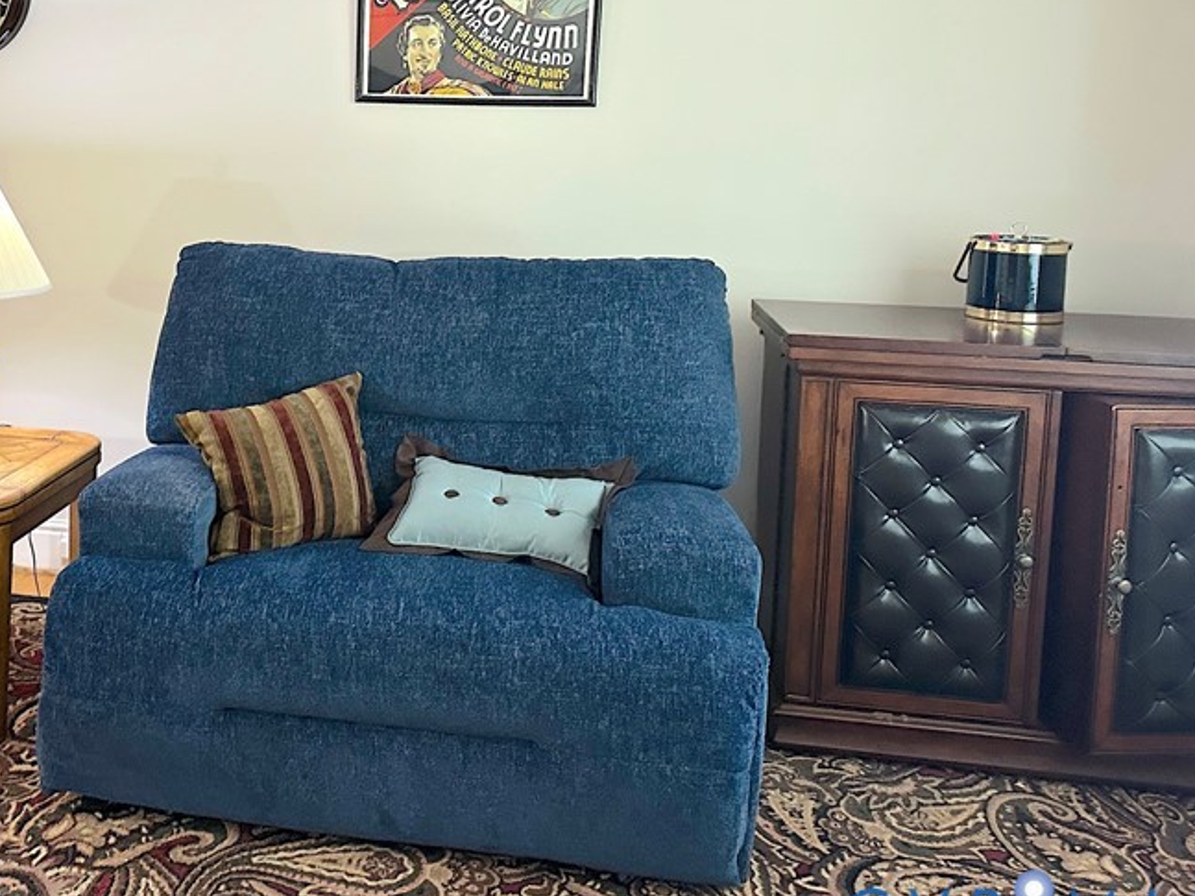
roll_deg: -1.3
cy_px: 255
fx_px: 1312
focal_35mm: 38
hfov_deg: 46.9
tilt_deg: -4.3
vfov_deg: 37.0
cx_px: 277
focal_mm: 6.86
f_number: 1.78
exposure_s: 1/60
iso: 500
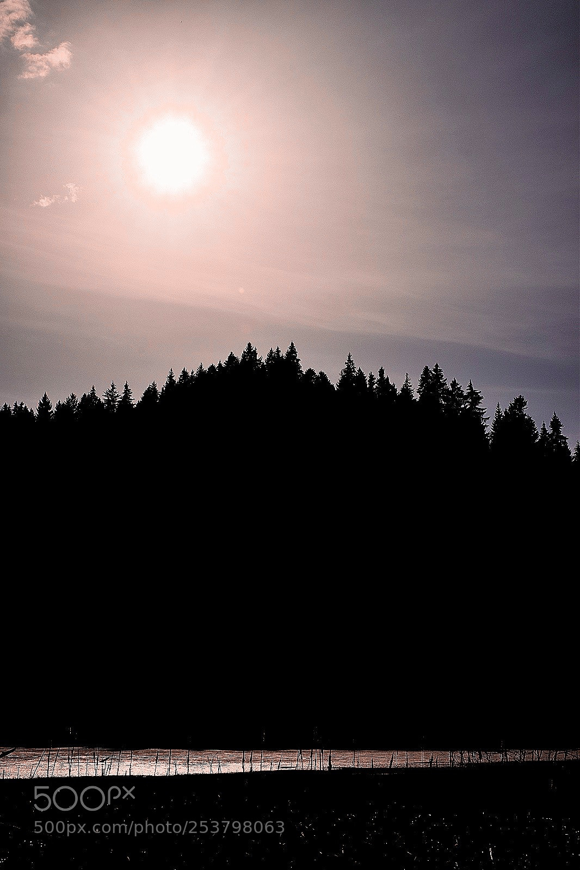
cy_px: 435
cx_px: 290
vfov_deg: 42.3
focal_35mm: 46
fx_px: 1124
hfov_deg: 28.9
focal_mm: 31
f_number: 22
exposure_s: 1/1000
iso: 100
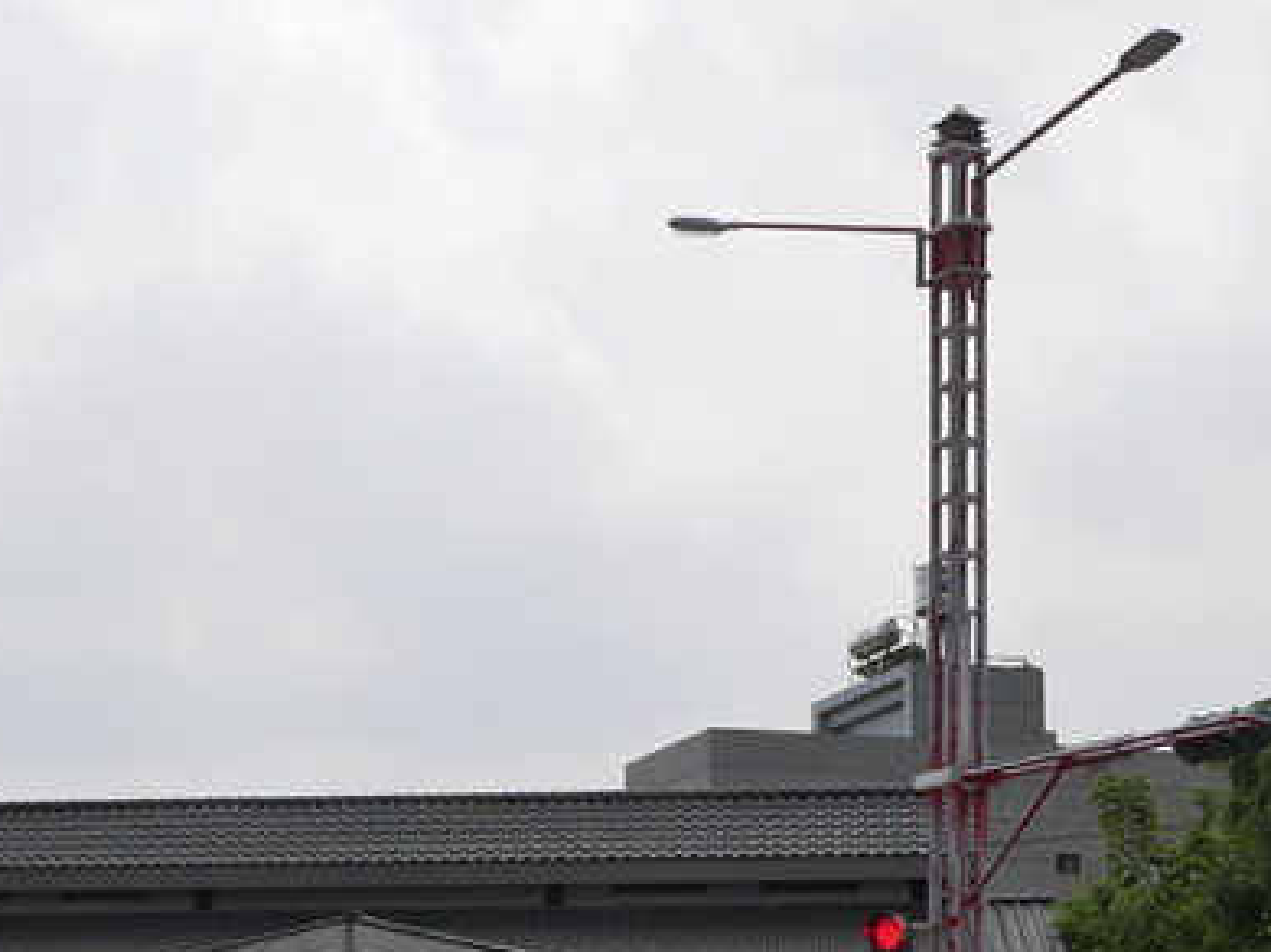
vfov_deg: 18.7
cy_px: 932
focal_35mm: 77
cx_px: 277
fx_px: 2825
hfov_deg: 25.0
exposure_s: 1/1300
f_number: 6.3
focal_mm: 15
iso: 200
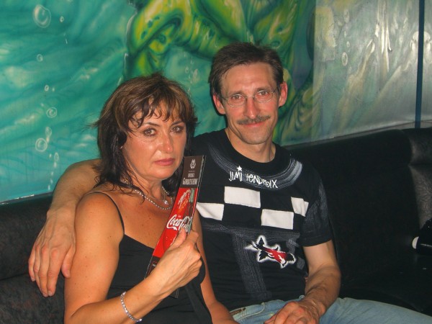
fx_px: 711
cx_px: 216
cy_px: 162
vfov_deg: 25.7
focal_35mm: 57
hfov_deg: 33.8
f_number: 3.6
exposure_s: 1/60
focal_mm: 11.8
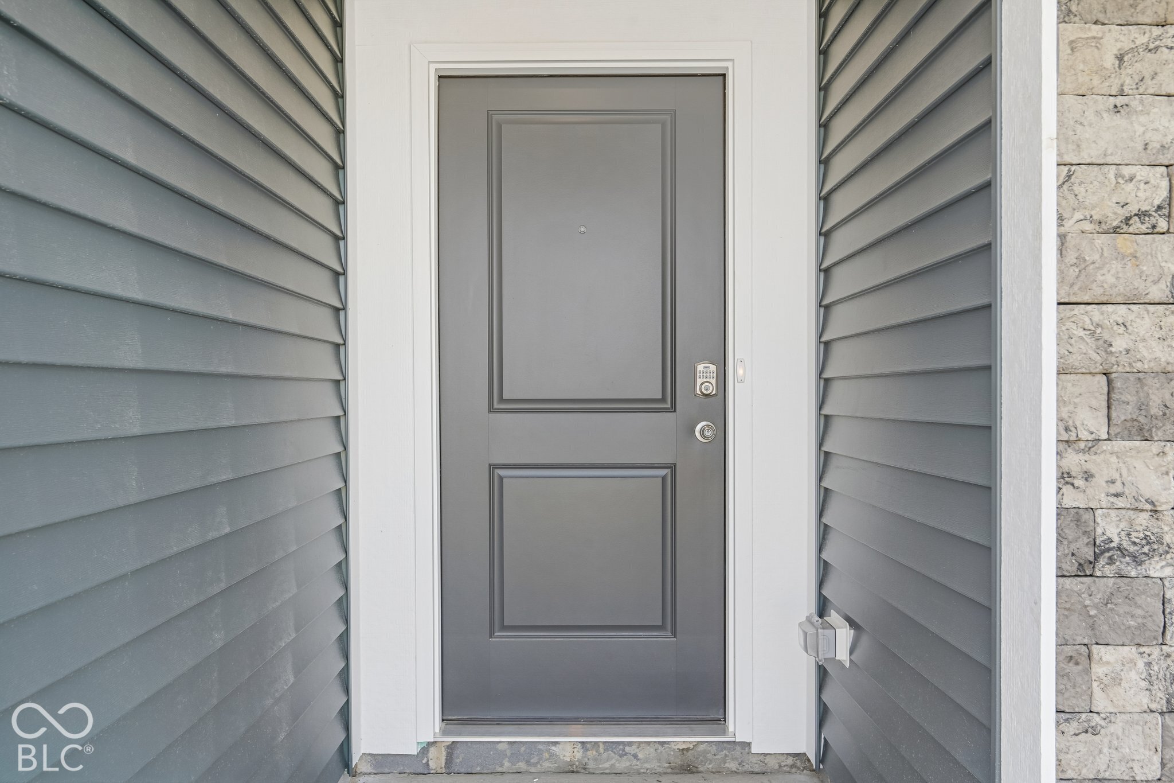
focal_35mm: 27
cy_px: 392
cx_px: 587
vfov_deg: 47.9
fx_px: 880
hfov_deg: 67.4
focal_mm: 27
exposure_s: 1/30
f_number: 8
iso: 160
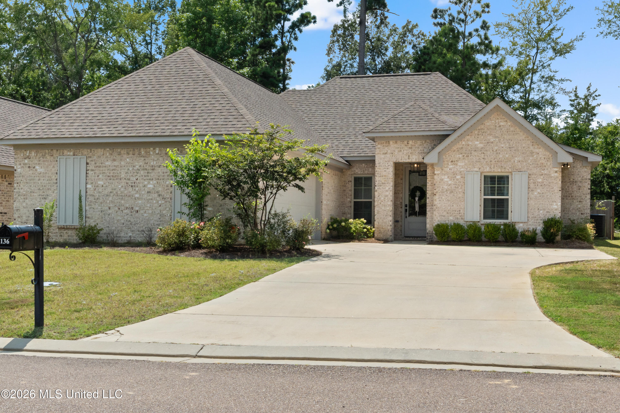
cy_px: 206
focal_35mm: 43
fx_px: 740
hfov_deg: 45.4
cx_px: 310
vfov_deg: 31.2
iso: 500
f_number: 14
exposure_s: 1/640
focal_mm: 29
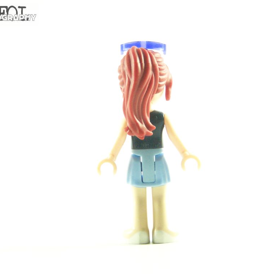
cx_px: 147
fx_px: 1245
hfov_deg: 12.6
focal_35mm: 139
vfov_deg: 12.6
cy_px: 137
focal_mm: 19.4
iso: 400
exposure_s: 1/45
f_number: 3.2
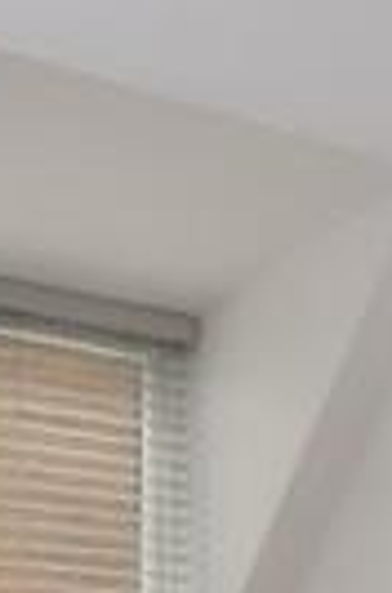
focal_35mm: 81
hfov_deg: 16.3
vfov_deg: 22.9
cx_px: 401
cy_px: 718
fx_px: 1338
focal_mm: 11
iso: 200
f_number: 7.1
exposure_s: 1/200
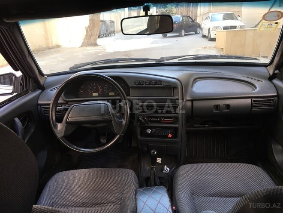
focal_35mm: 29
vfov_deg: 48.2
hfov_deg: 61.7
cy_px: 106
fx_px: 237
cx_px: 142
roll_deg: +3.4
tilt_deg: -17.0
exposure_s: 1/100
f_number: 2.2
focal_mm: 4.15
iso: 32
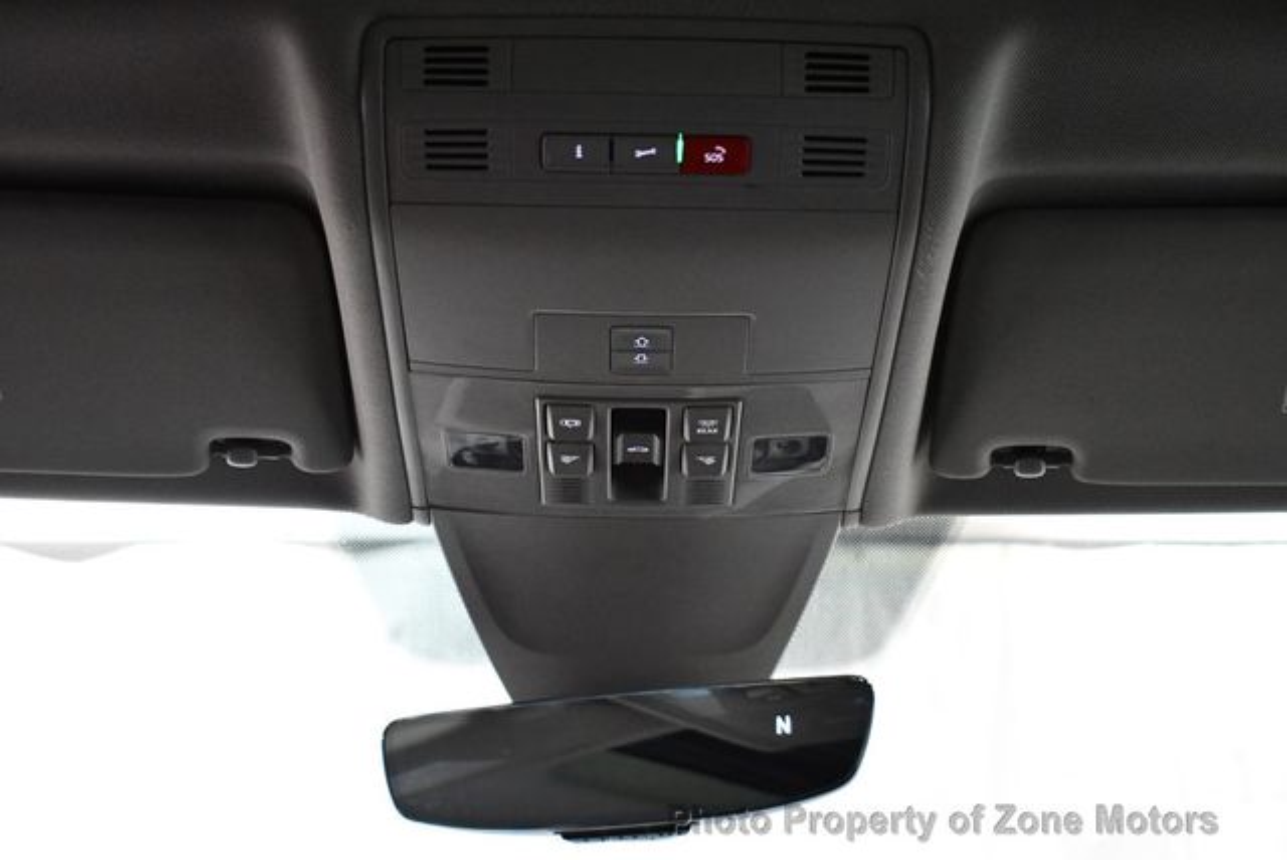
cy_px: 430
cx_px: 644
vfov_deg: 21.3
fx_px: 2290
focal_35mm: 64
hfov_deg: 31.4
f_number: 4.5
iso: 3200
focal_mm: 32
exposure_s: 1/80
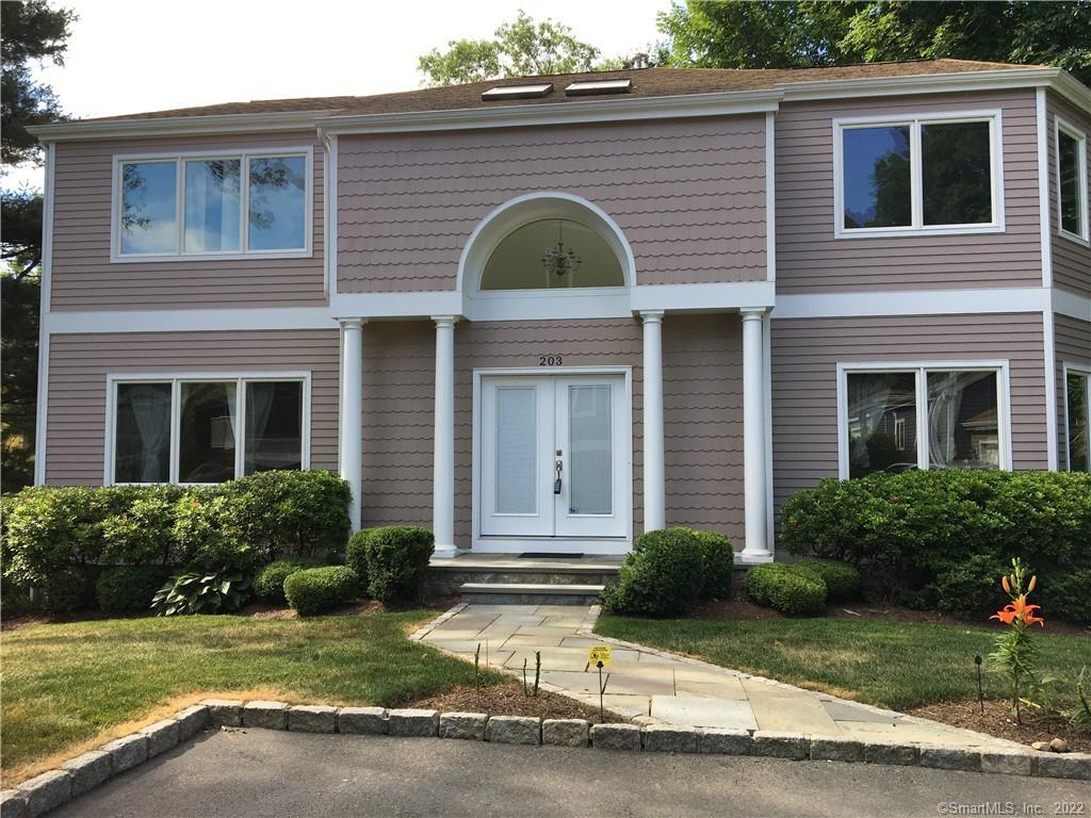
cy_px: 409
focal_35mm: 29
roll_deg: -2.0
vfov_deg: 48.2
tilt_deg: +5.0
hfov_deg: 61.7
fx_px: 914
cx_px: 546
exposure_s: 1/442
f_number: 2.2
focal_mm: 4.15
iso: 25
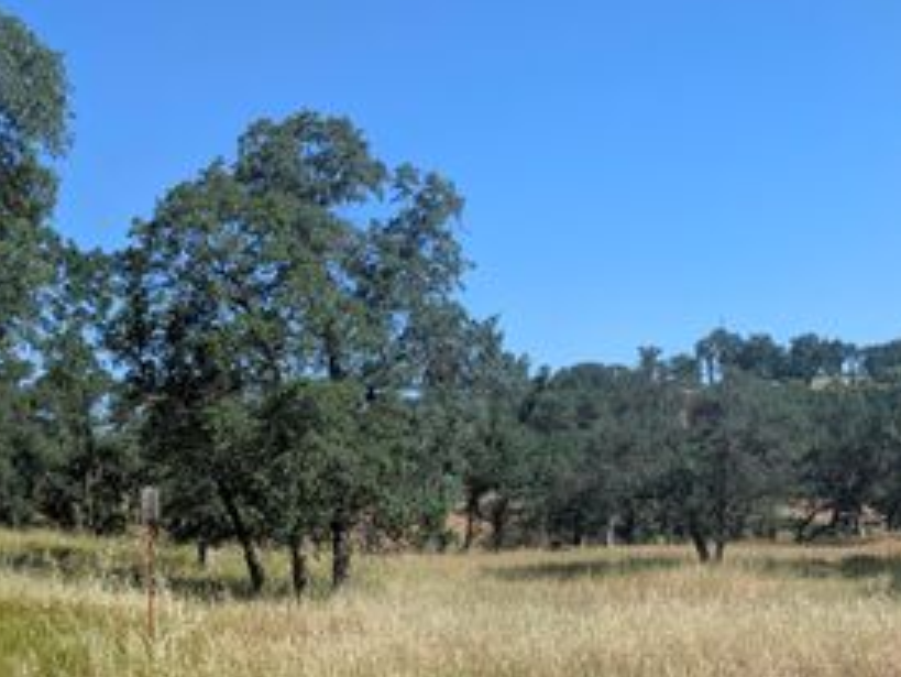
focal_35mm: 44
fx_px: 1146
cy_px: 405
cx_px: 716
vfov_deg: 32.8
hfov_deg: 41.2
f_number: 1.7
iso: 44
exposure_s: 1/1466
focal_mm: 4.53
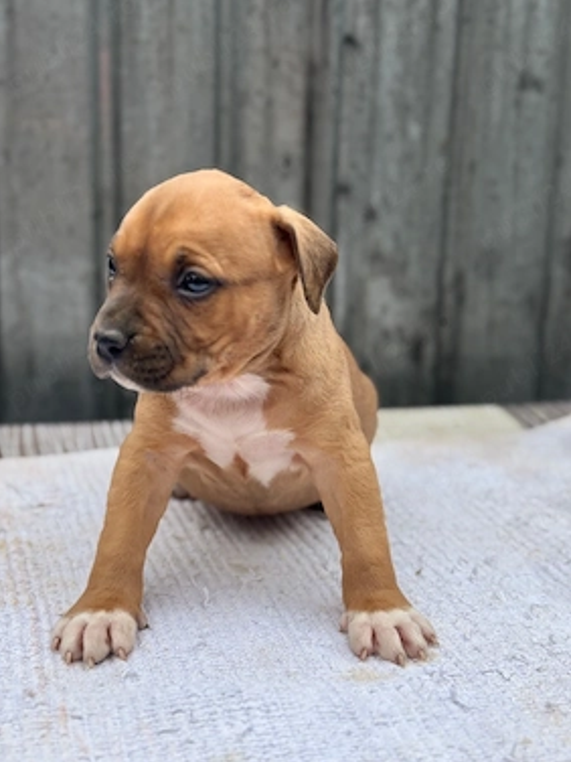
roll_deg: -0.2
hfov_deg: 28.6
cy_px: 385
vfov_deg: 37.5
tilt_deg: -8.4
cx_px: 269
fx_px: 1122
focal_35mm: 51
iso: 64
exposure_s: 1/802
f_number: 1.78
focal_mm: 6.76
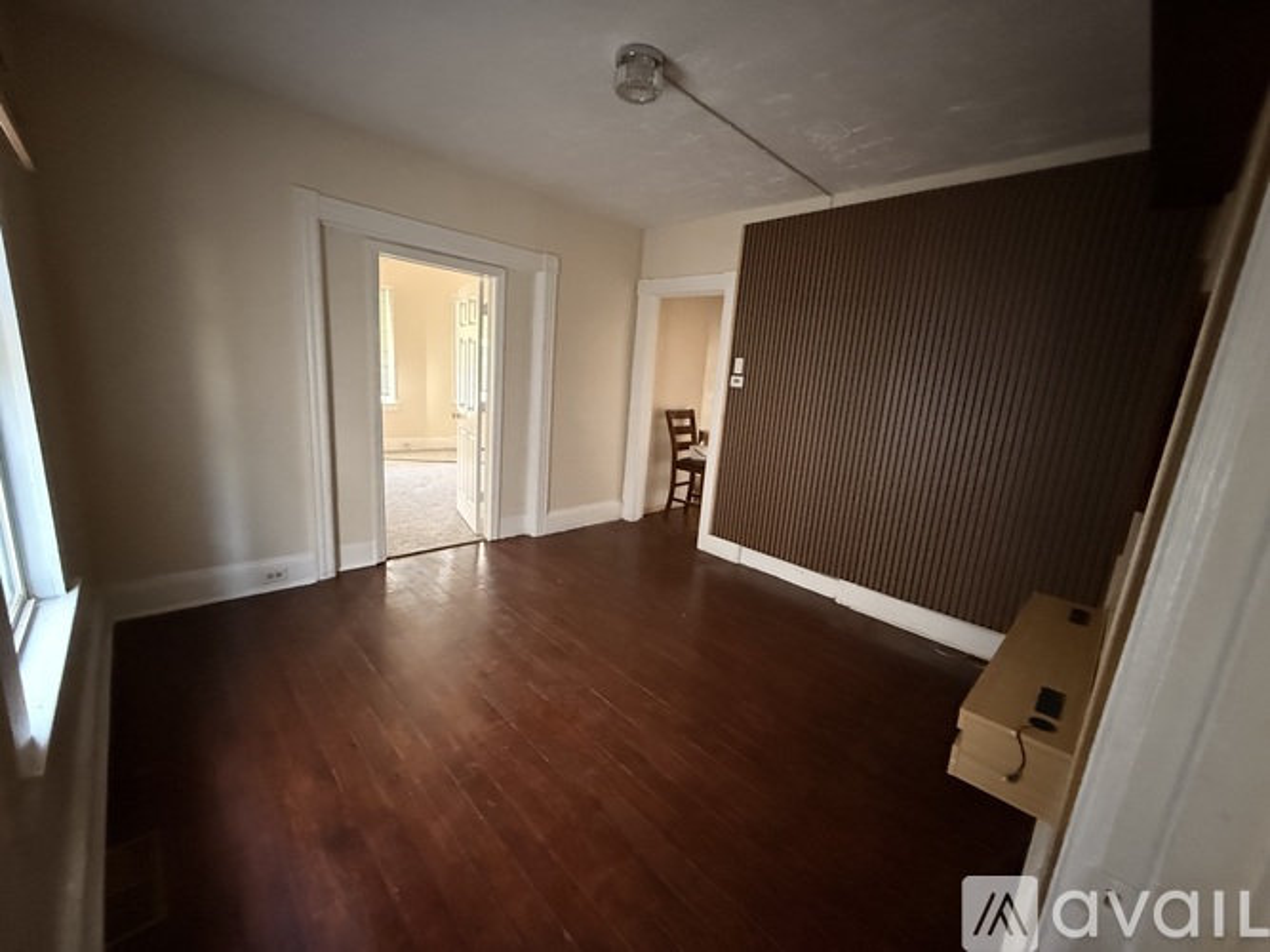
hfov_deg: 102.1
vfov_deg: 85.7
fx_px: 514
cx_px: 635
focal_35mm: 14
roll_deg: -4.7
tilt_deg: -11.0
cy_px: 476
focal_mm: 2.22
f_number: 2.2
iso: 1250
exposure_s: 1/43
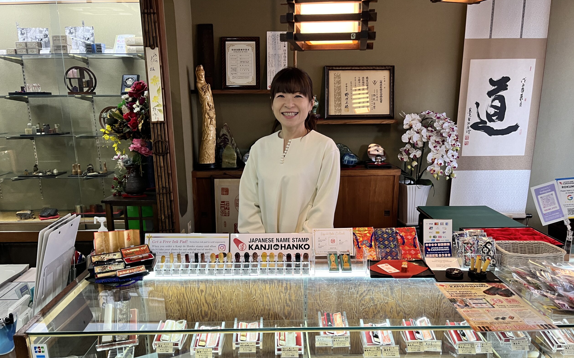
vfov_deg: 44.3
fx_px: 438
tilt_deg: -14.2
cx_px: 288
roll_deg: +0.3
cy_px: 216
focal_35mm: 28
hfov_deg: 66.5
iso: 160
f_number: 1.6
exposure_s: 1/60
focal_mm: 5.1
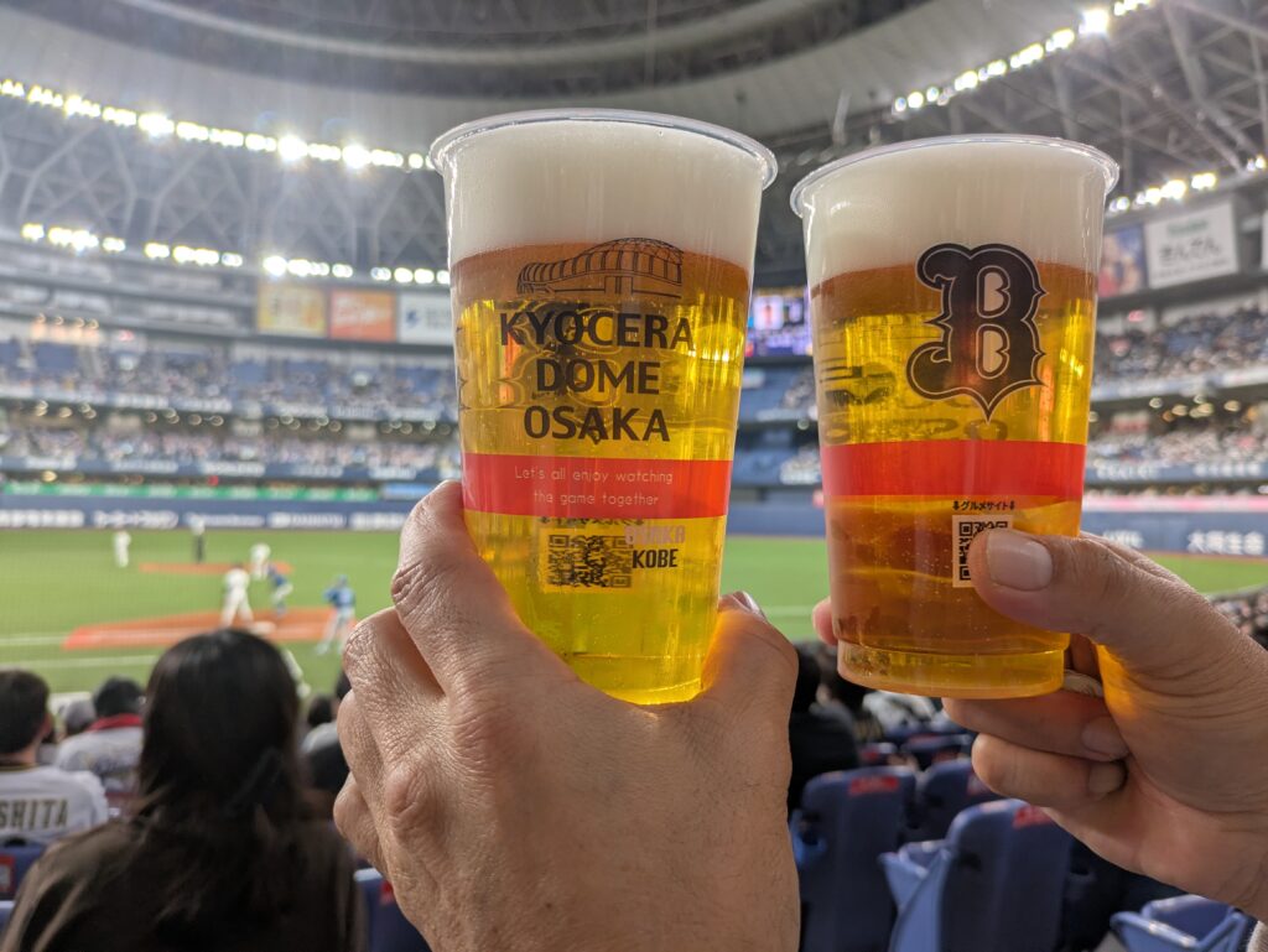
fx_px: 916
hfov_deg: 69.4
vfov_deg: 54.9
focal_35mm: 25
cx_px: 634
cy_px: 476
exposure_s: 1/120
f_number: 1.89
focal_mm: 5.43
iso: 66
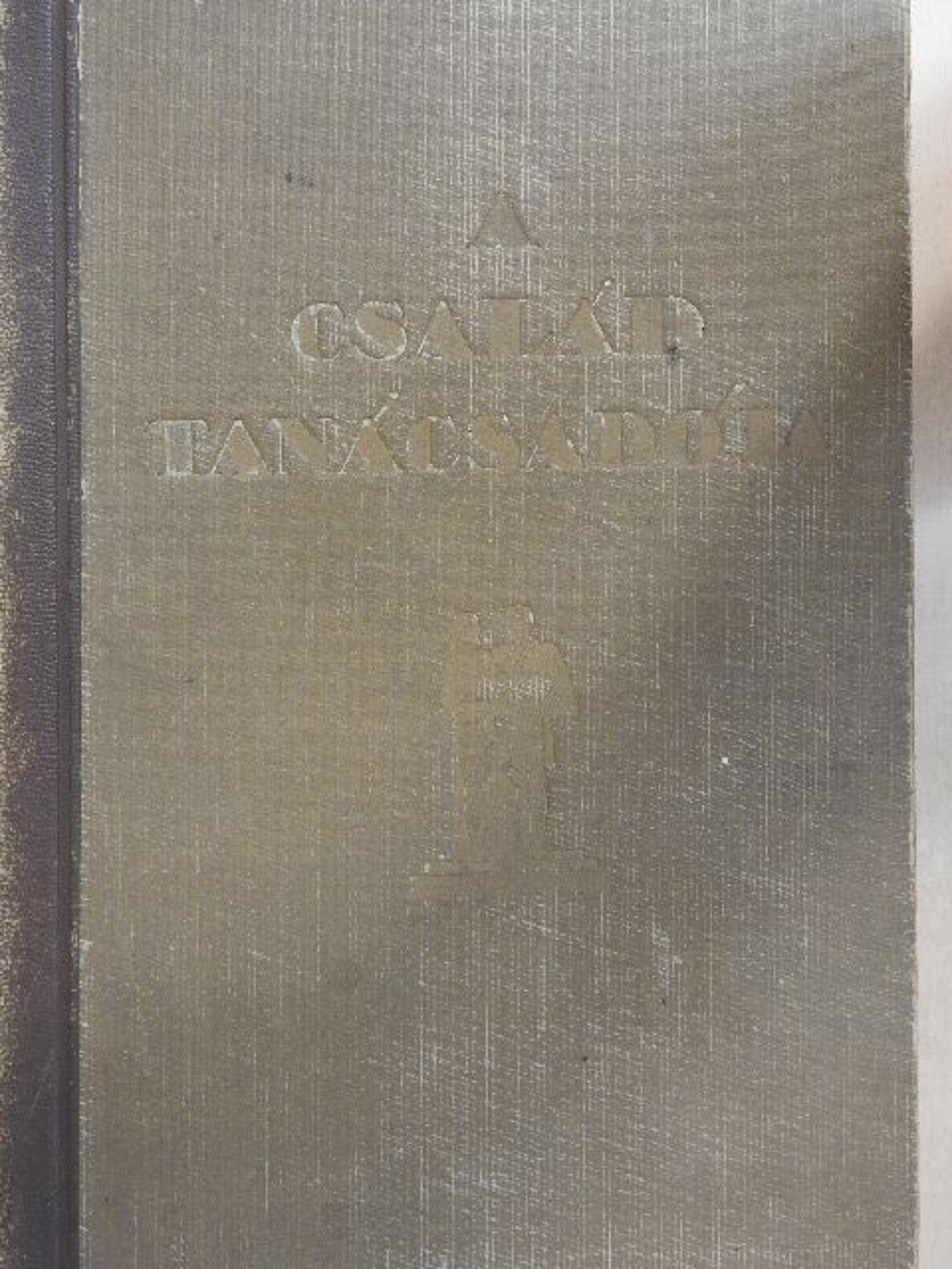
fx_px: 1283
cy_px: 634
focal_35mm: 35
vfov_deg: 52.6
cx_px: 476
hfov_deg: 40.7
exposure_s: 1/8
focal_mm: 6.3
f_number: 3.8
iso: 450
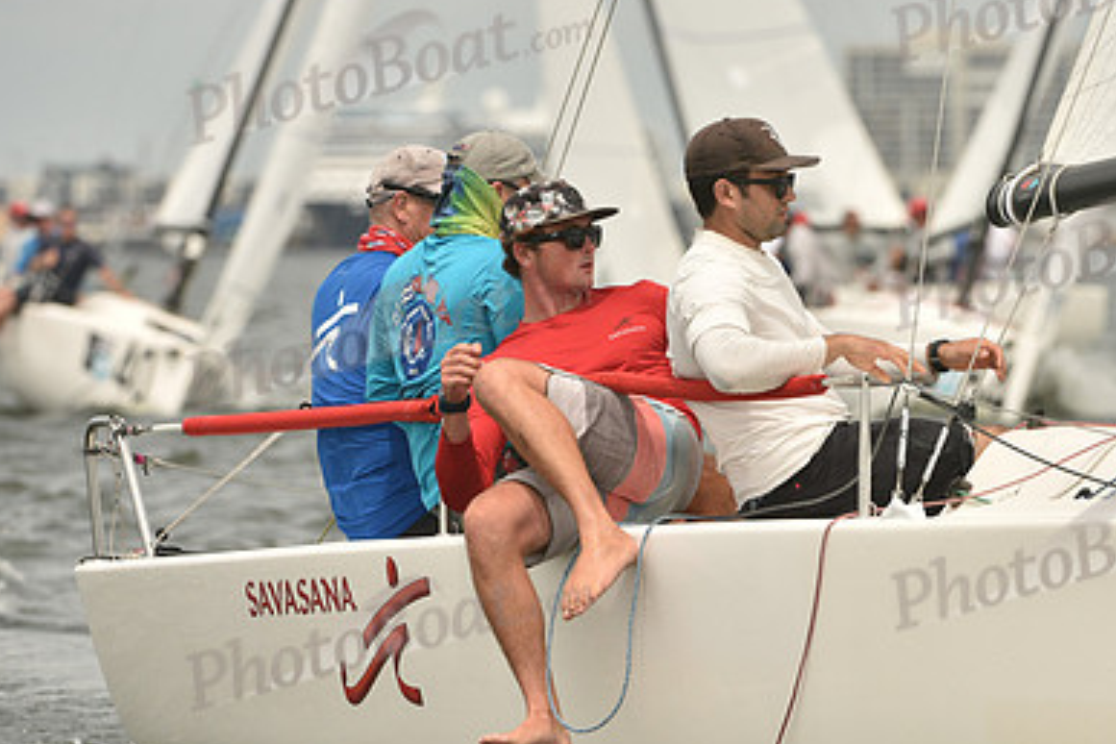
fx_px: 15344
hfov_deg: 4.2
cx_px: 744
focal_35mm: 495
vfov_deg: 2.8
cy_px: 446
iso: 320
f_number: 7.1
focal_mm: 330
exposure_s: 1/1250
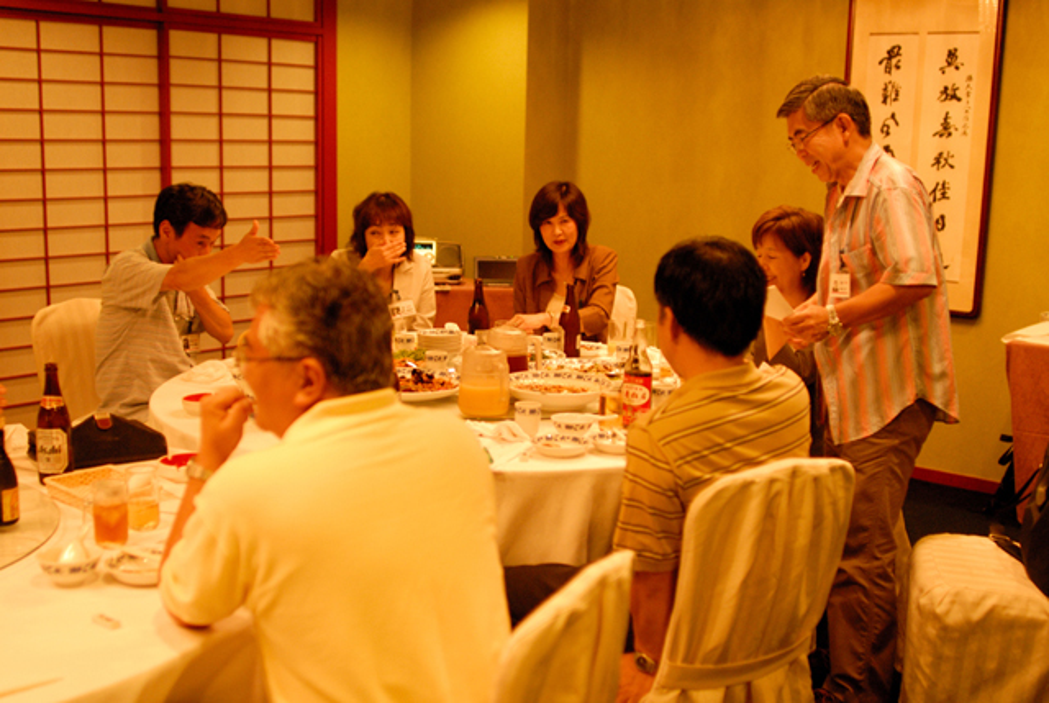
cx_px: 524
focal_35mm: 42
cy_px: 352
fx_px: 1226
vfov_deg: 32.0
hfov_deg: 46.3
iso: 800
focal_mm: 28
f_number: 2
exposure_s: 1/80
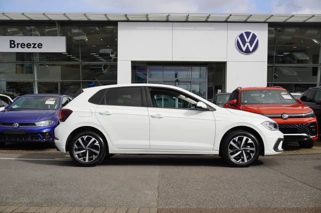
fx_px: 374
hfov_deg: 46.4
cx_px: 160
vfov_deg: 31.9
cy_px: 106
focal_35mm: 42
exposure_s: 1/125
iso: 100
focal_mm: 28
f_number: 8
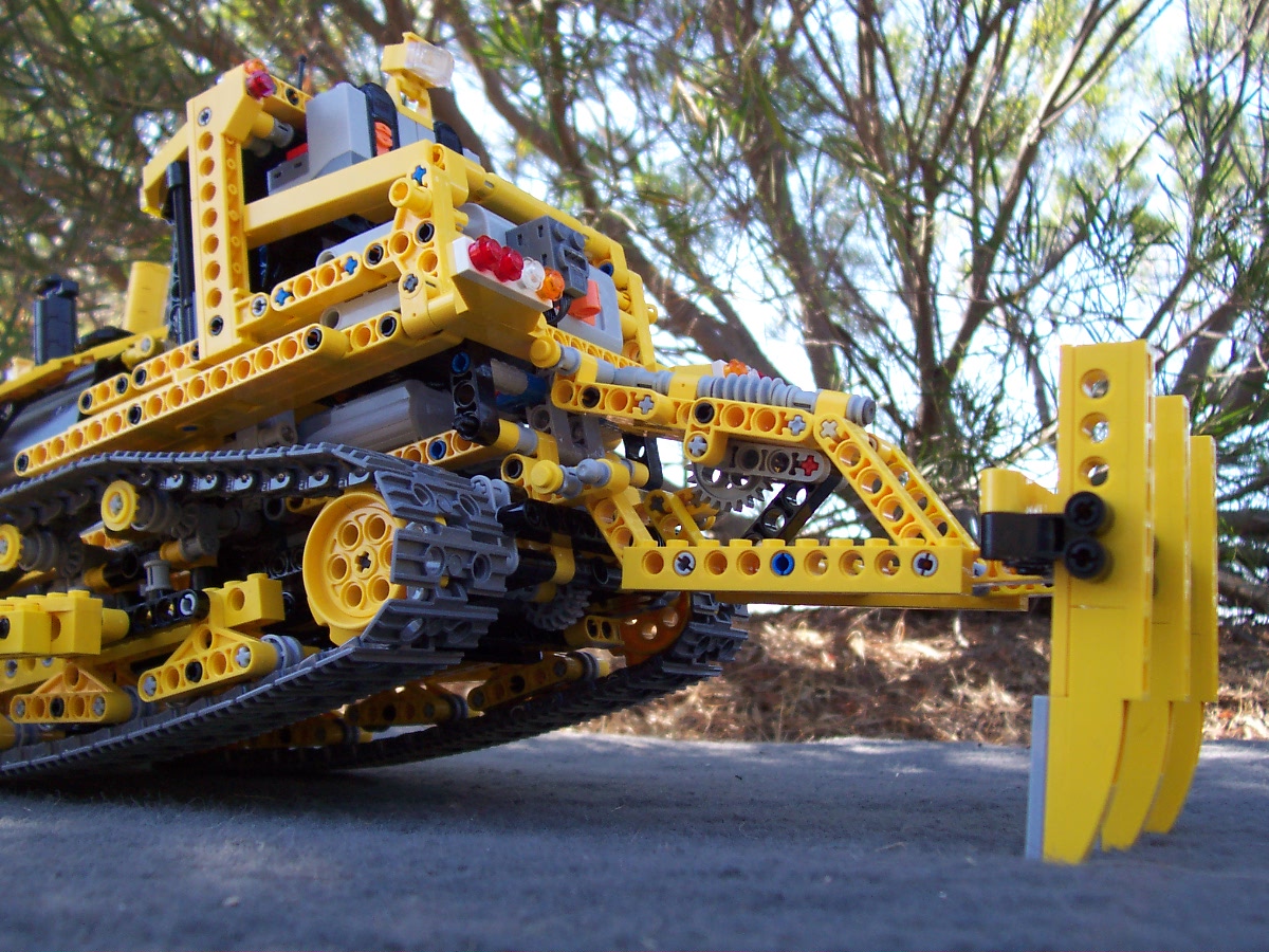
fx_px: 1356
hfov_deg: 50.1
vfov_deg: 38.7
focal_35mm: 37
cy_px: 476
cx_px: 634
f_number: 2.8
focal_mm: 5.6
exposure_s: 1/250
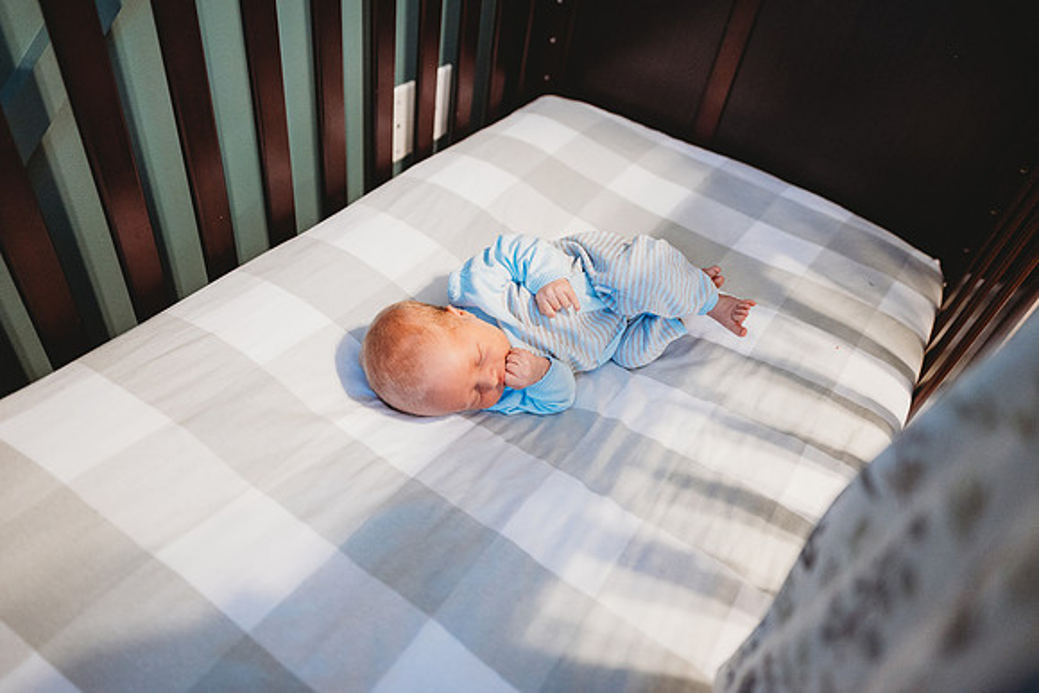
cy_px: 346
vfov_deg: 53.2
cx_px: 520
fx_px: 693
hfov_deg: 73.7
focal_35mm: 24
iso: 1250
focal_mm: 24
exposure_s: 1/160
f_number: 2.2
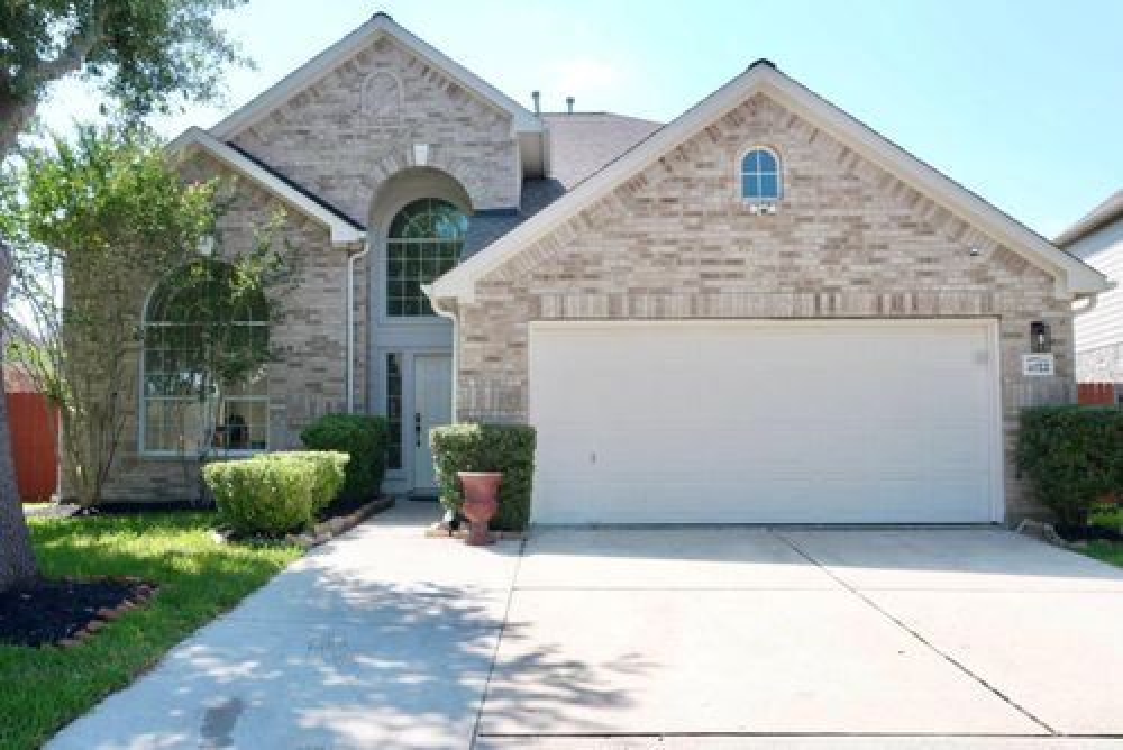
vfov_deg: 41.8
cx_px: 562
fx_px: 983
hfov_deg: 59.5
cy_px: 375
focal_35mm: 32
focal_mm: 21
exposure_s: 1/100
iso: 250
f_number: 11
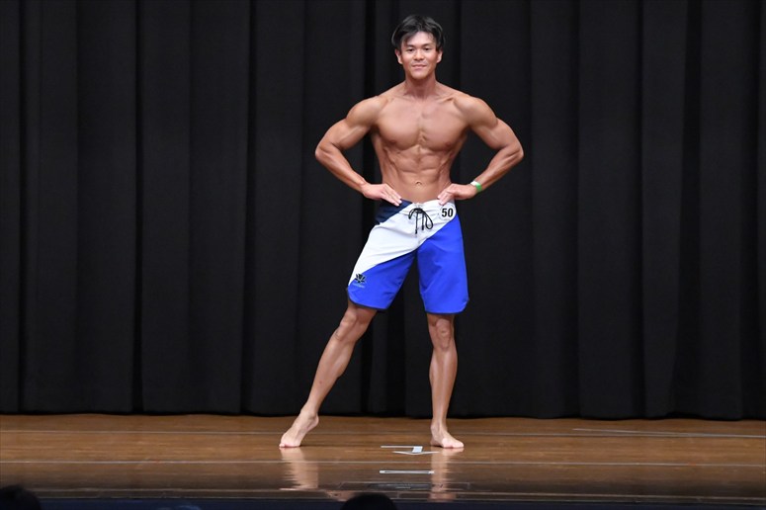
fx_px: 5104
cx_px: 383
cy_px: 255
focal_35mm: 240
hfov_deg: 8.6
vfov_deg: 5.7
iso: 8000
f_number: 5.6
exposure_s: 1/400
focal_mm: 160
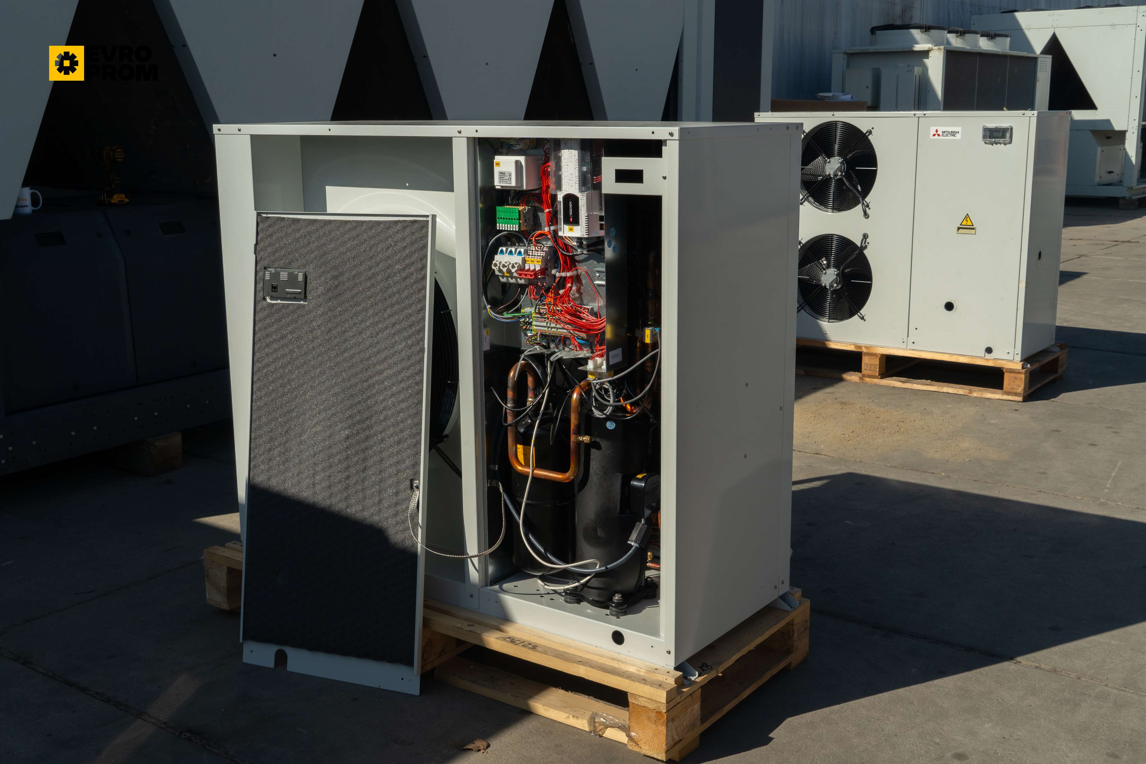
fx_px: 1210
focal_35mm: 38
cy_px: 382
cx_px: 573
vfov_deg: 35.1
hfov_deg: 50.7
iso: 250
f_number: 13
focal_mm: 38
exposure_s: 1/160
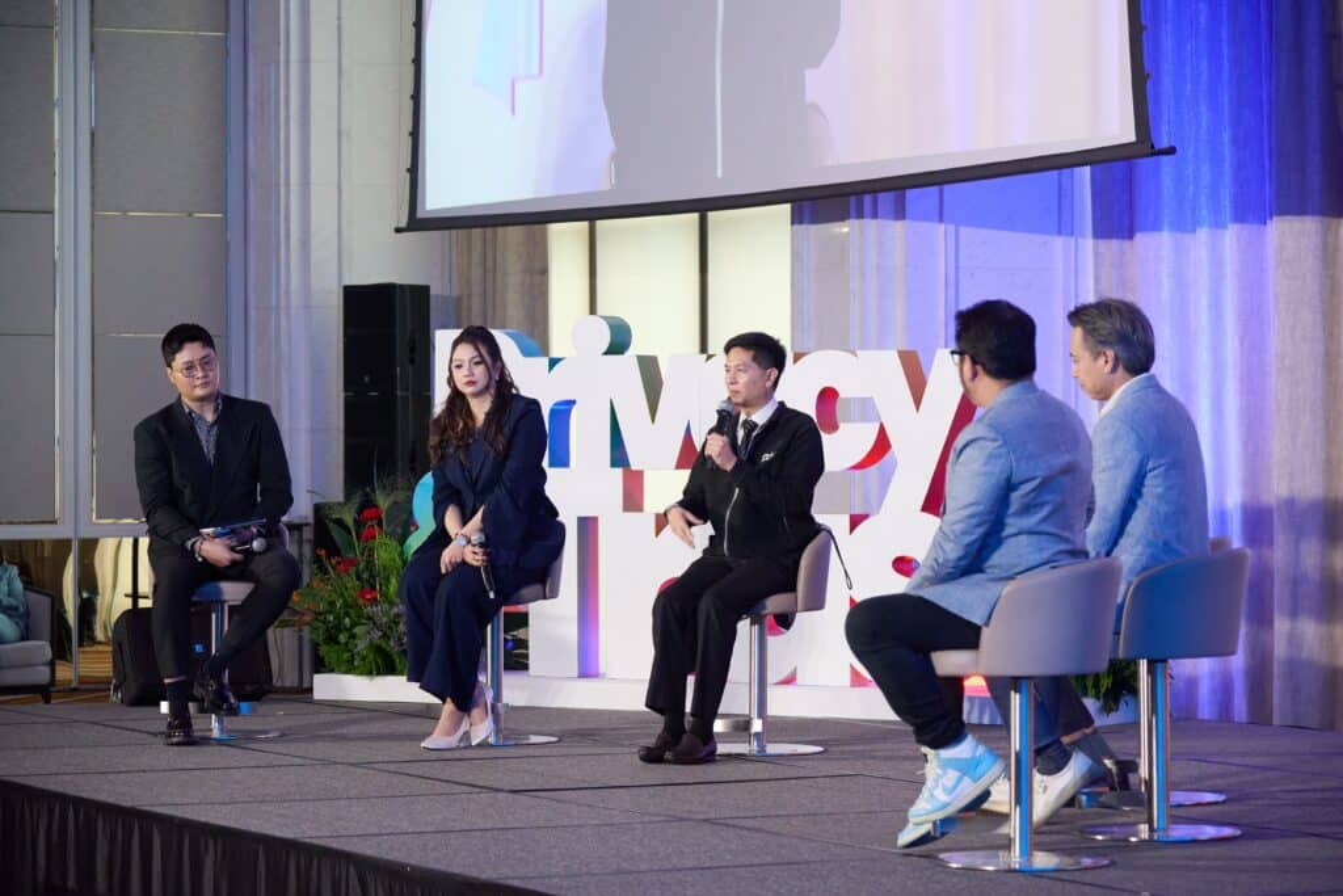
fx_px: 4365
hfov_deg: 17.5
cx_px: 672
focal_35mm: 117
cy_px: 448
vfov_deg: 11.7
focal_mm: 78
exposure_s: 1/100
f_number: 4.8
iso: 2000
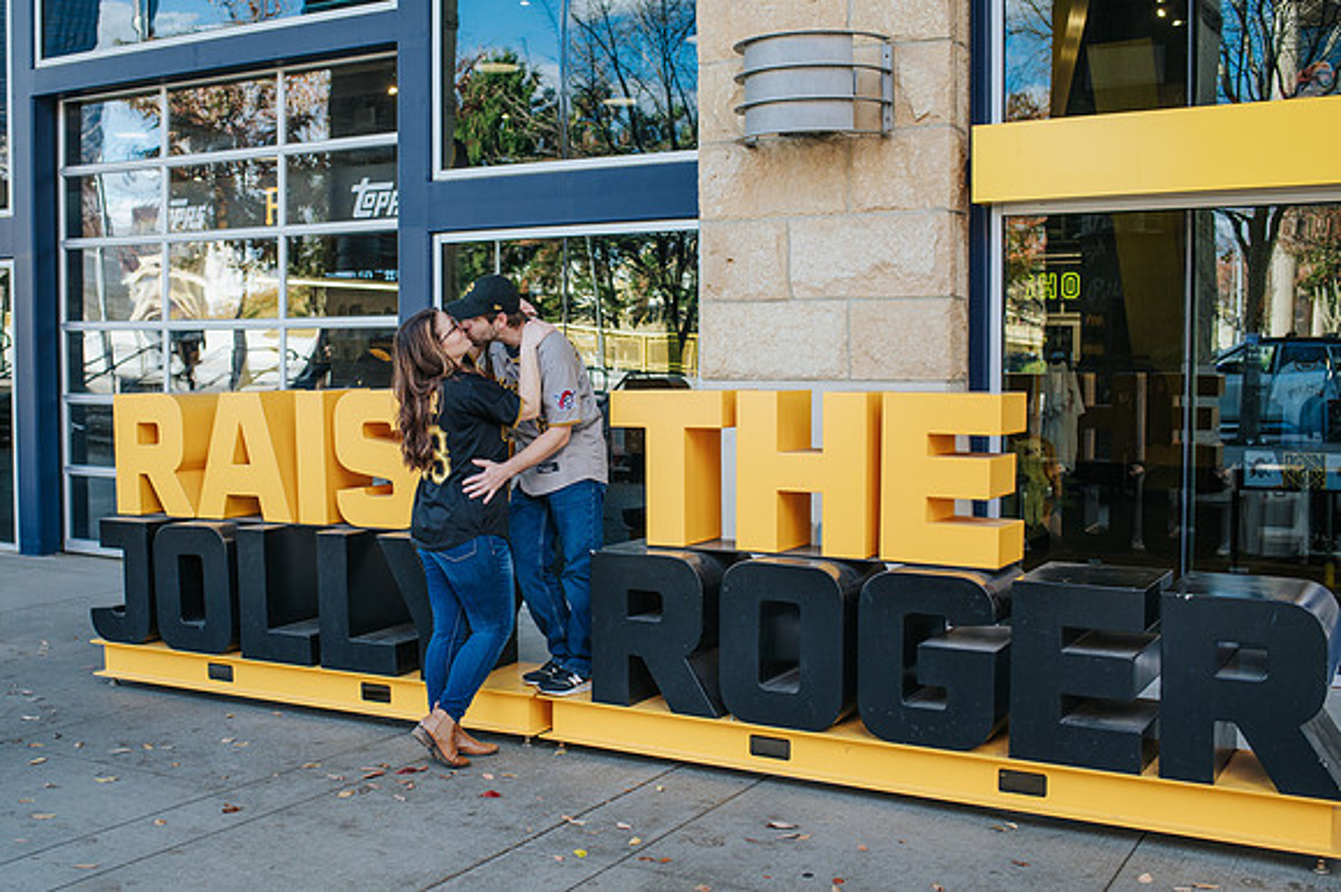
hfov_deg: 48.3
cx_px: 584
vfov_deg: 33.3
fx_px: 1492
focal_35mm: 40
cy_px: 429
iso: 450
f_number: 3.5
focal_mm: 35
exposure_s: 1/500
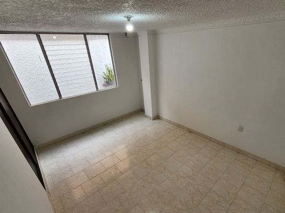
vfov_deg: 77.5
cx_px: 157
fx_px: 132
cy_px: 124
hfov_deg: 94.2
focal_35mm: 16
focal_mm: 2.2
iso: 64
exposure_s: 1/120
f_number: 2.2
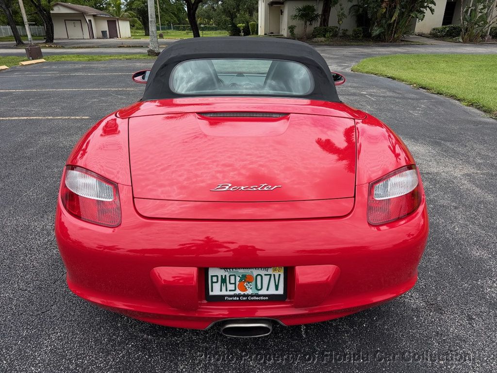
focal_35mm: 24
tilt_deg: -24.4
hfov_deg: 71.6
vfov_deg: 56.8
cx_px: 248
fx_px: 345
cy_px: 186
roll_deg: +0.7
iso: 80
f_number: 1.78
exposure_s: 1/2703
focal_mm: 6.76
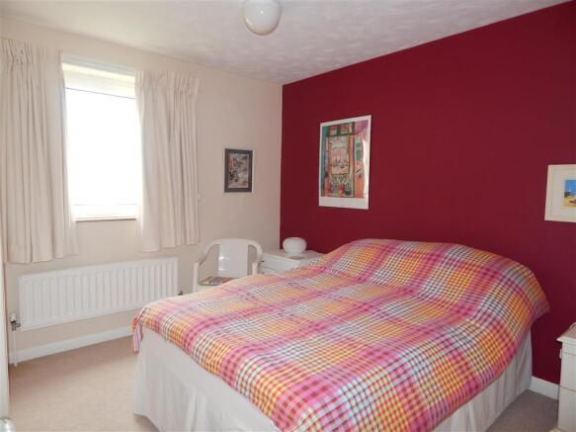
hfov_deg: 76.4
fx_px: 366
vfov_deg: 61.1
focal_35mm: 22
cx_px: 288
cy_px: 216
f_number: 3
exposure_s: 1/30
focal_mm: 4
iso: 200
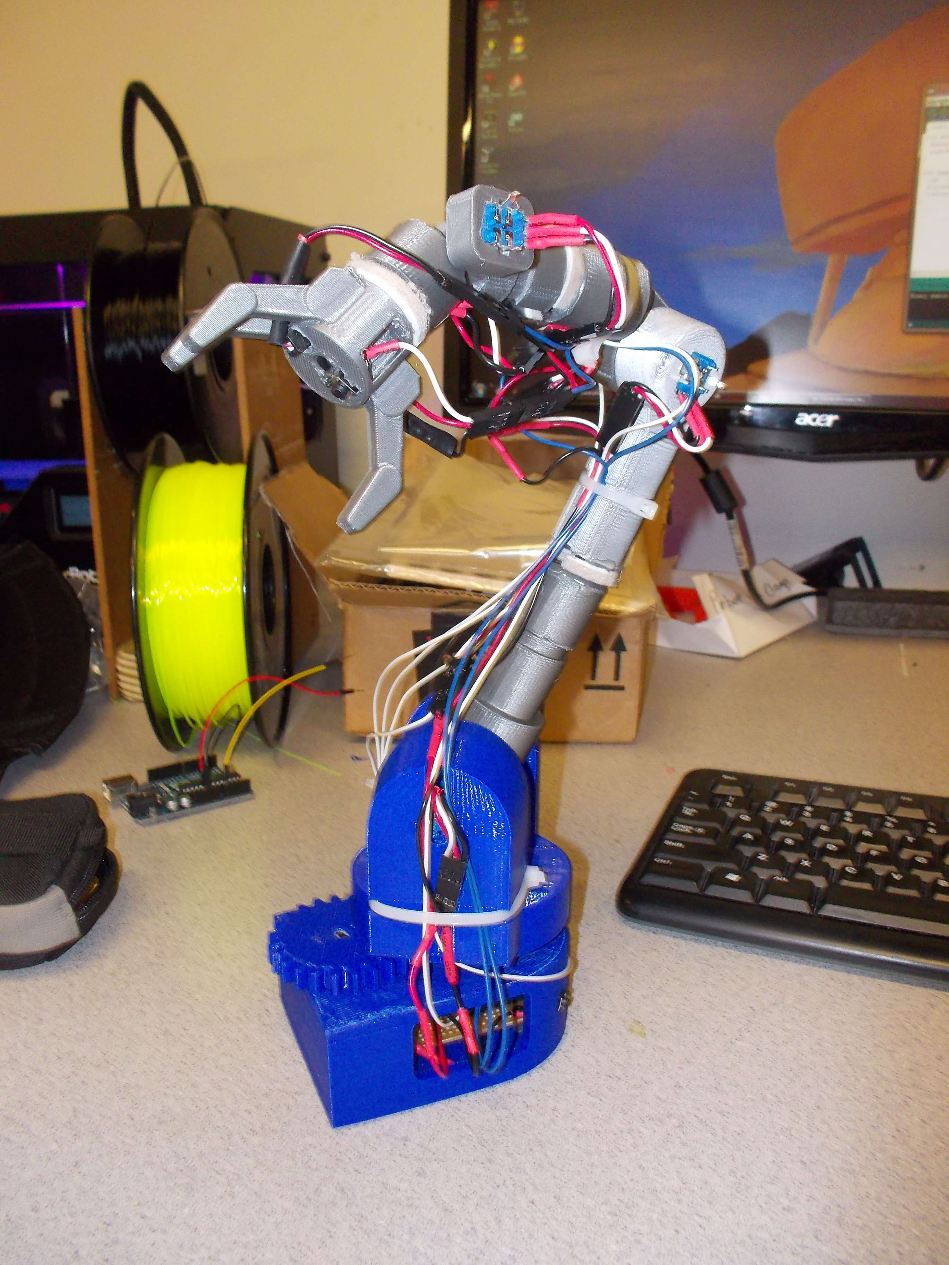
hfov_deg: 48.2
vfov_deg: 61.7
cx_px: 474
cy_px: 632
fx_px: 1060
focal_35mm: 29
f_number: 3.3
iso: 200
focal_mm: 4.1
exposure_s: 1/25
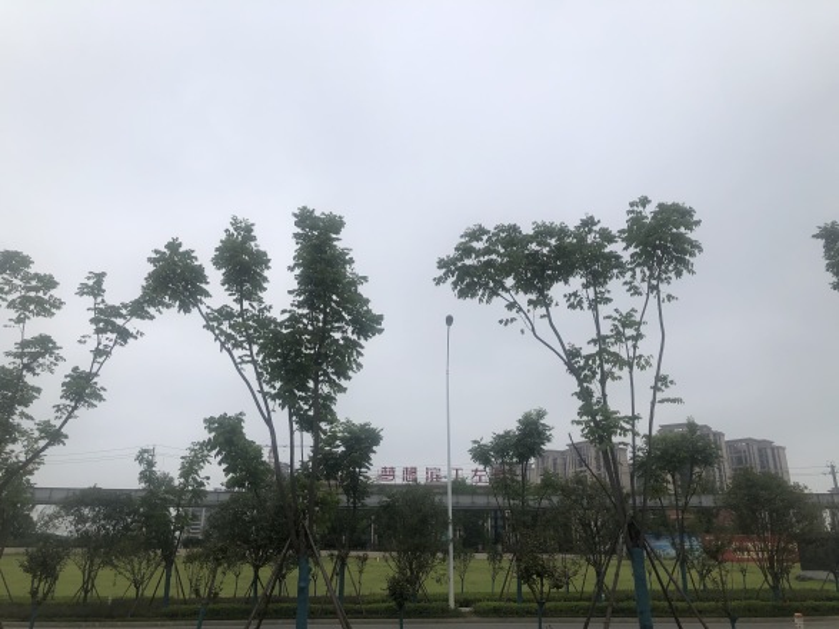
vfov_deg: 49.7
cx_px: 420
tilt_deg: +18.9
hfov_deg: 63.5
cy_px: 314
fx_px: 679
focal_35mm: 28
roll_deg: -0.3
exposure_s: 1/1779
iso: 20
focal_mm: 3.99
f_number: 1.8
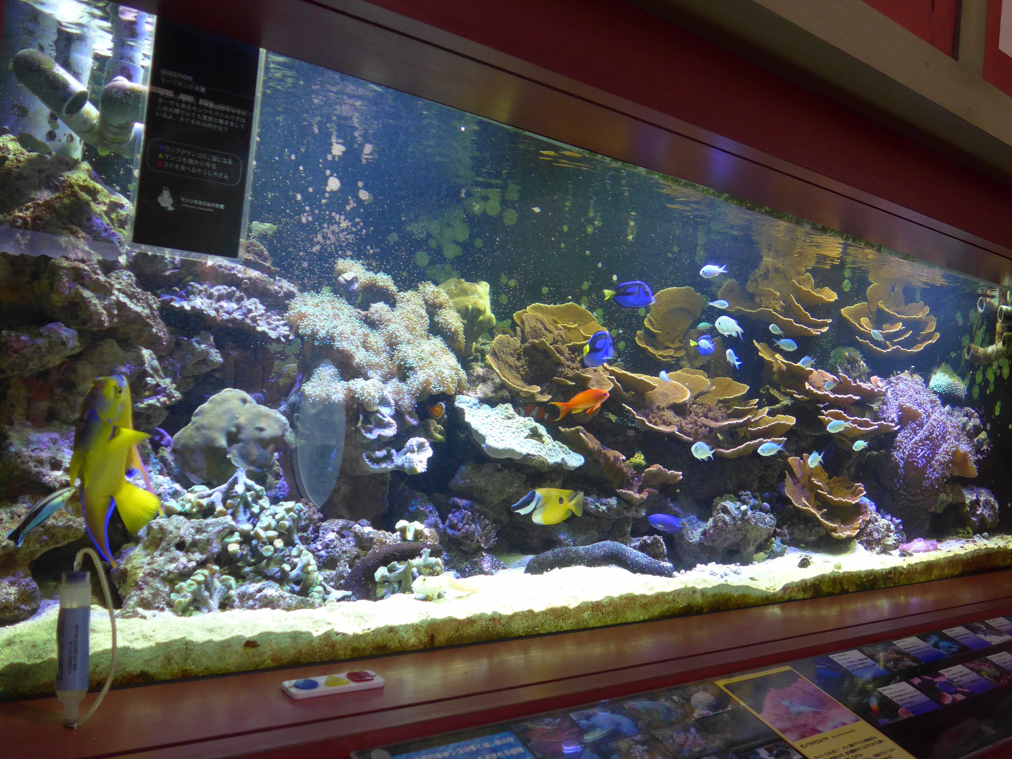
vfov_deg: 48.2
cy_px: 380
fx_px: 848
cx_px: 506
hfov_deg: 61.7
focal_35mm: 29
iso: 250
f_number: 2
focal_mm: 6
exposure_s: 1/60
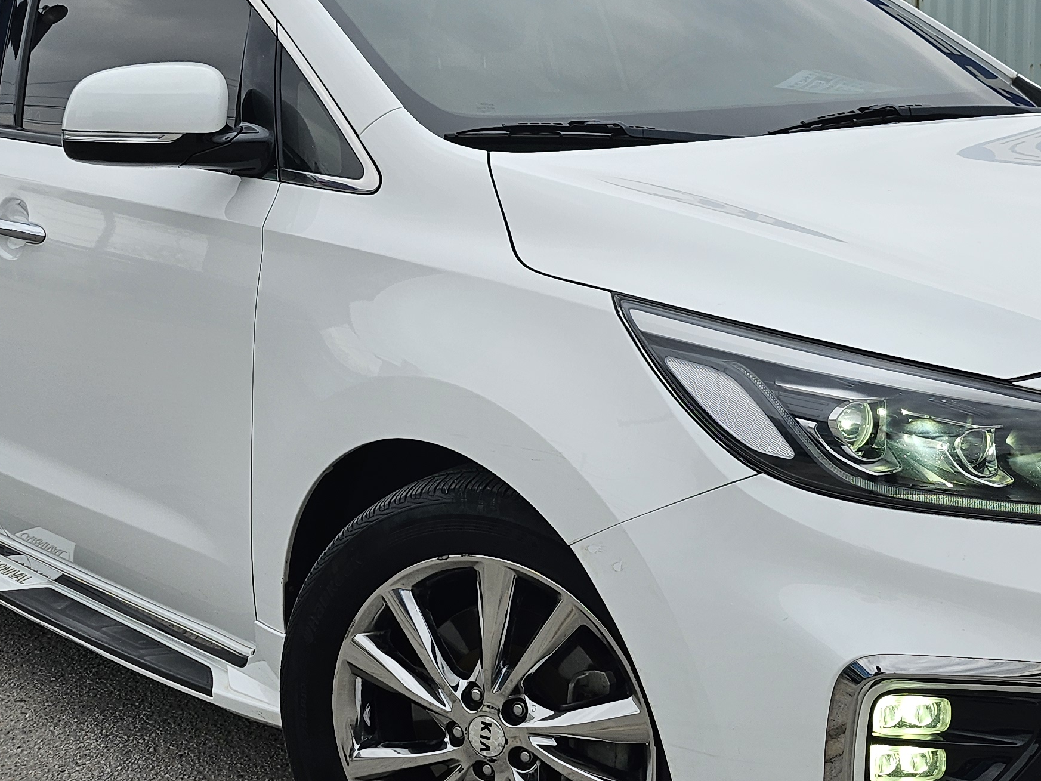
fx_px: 1654
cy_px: 402
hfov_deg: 34.9
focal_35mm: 55
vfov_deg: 26.6
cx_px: 535
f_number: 1.8
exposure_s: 1/483
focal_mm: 5
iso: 50
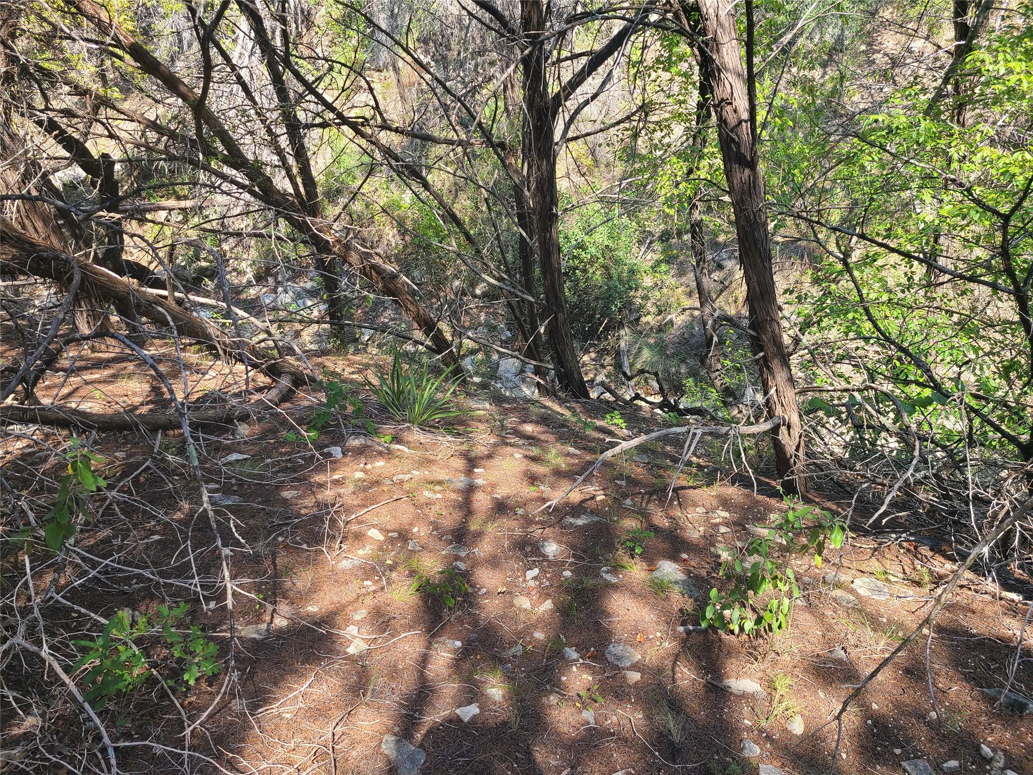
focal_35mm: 26
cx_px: 516
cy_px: 388
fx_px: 776
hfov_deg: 67.3
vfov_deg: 53.1
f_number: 1.8
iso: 40
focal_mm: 5.4
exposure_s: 1/292
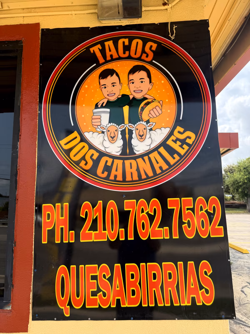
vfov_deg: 71.6
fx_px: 231
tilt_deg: +11.7
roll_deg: +1.4
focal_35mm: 24
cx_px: 125
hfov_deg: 56.8
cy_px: 167
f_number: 1.78
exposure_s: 1/1653
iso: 80
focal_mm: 6.76
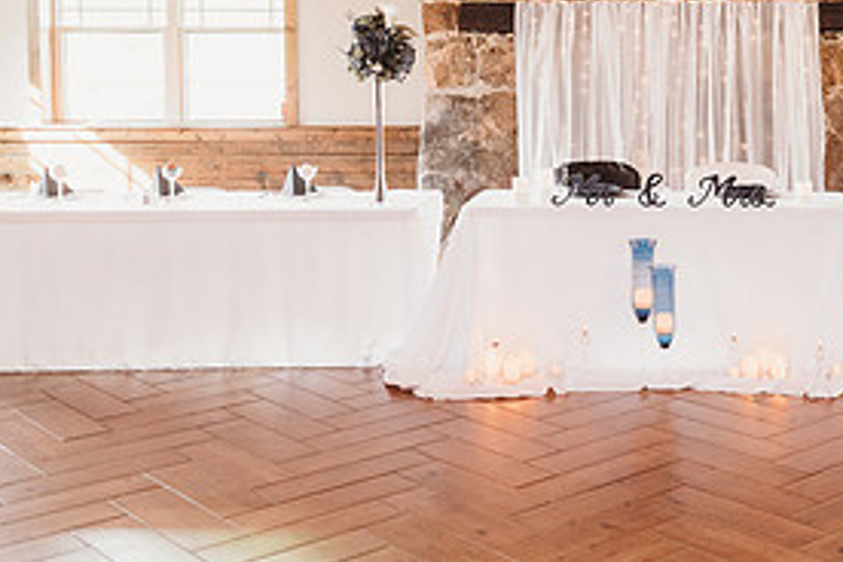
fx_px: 1218
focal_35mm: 52
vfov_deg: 25.6
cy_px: 119
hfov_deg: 36.9
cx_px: 667
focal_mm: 24
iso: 800
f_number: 2.5
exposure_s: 1/125
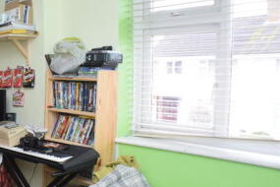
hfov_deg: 30.1
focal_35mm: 62
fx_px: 482
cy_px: 109
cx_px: 0
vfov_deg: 21.9
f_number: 4
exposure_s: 1/60
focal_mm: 18
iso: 560
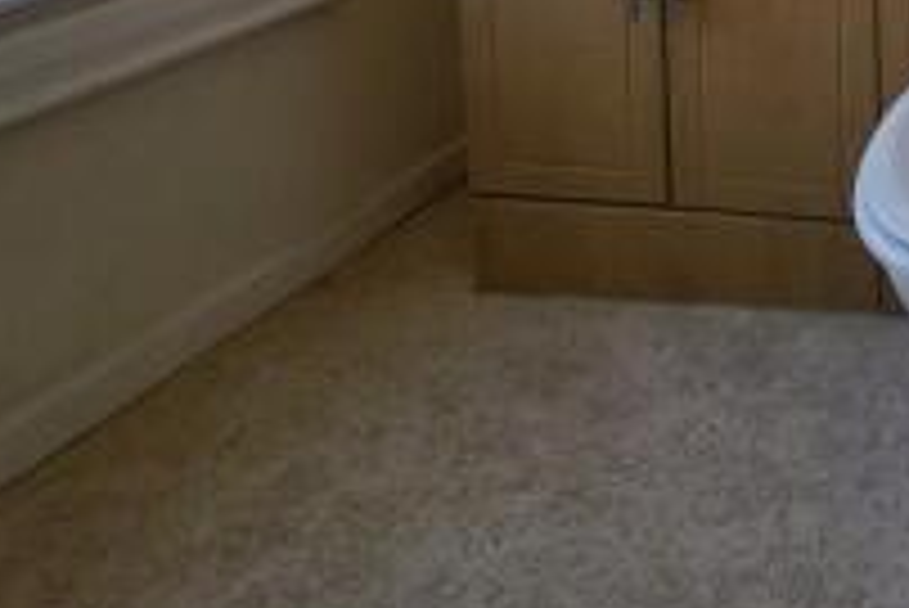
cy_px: -290
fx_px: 985
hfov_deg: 37.3
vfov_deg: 25.9
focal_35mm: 39
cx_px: 1096
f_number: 2.2
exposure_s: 1/100
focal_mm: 1.74
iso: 50
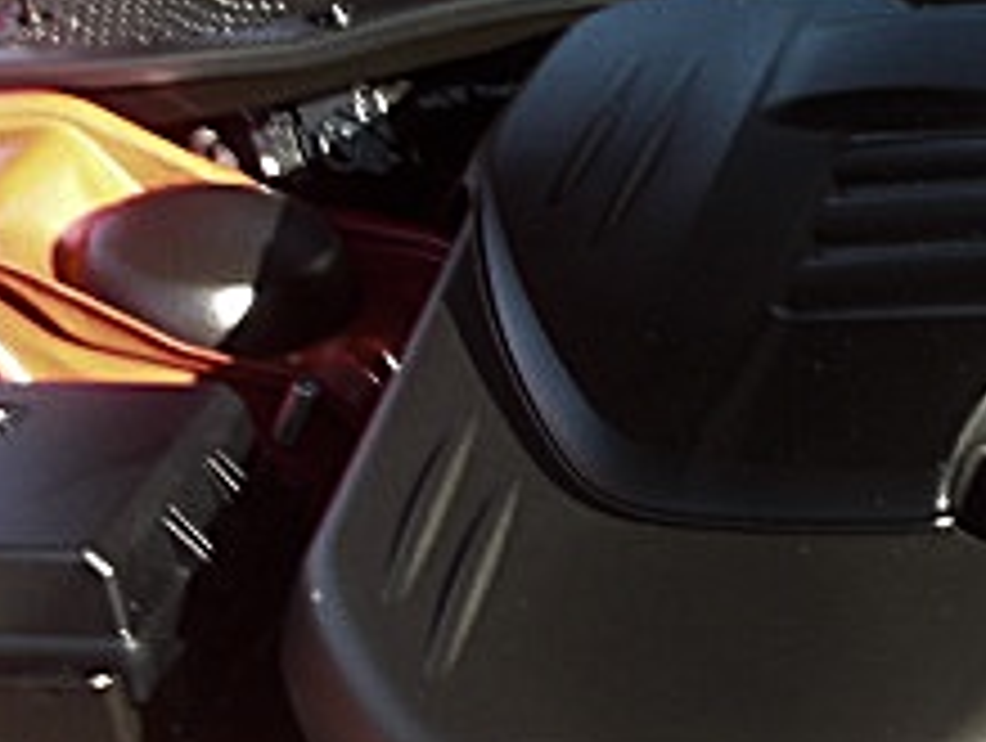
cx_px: 1139
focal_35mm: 105
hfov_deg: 17.9
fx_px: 2996
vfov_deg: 14.1
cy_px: 409
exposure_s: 1/60
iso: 50
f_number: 2.8
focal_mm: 6.3
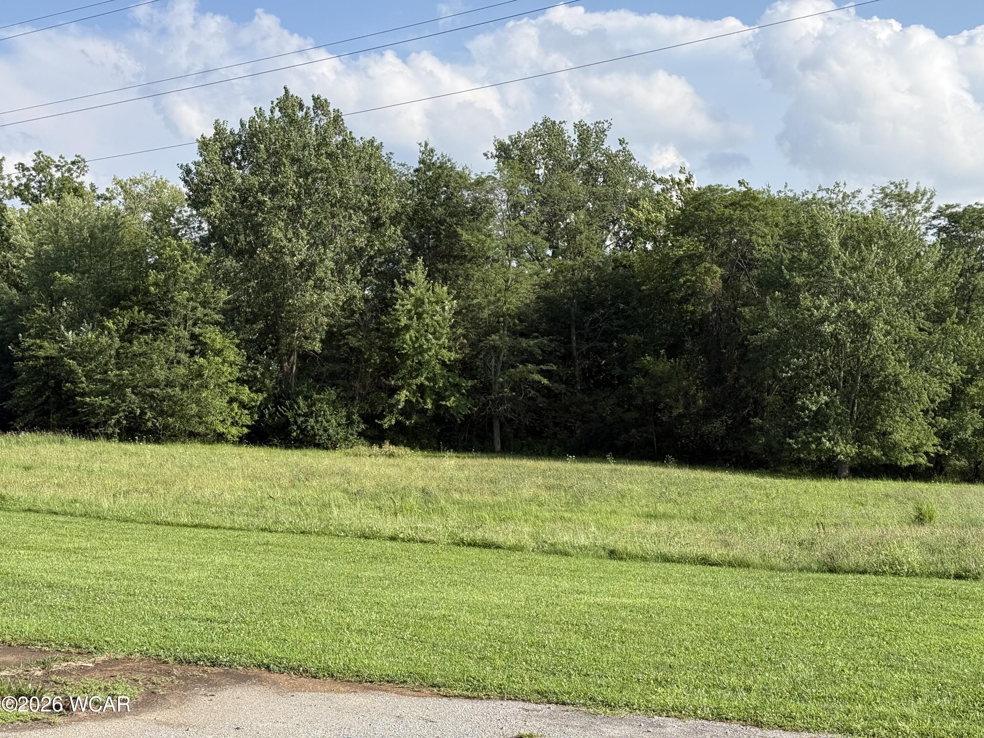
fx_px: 1364
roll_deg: -2.2
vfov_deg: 30.3
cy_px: 369
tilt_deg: +3.6
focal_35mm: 48
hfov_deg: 39.7
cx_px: 492
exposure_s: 1/3226
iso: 80
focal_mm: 6.76
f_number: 1.78
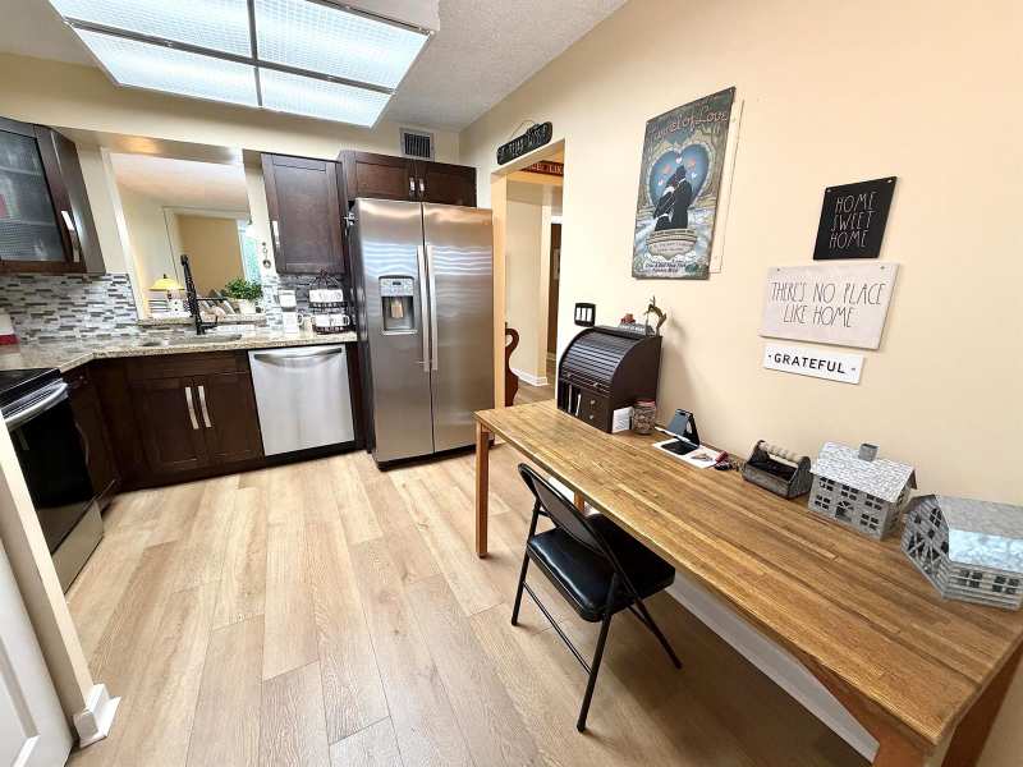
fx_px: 414
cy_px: 384
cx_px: 512
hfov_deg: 102.1
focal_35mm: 14
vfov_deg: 85.7
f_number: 2.2
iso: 320
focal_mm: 2.22
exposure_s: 1/60
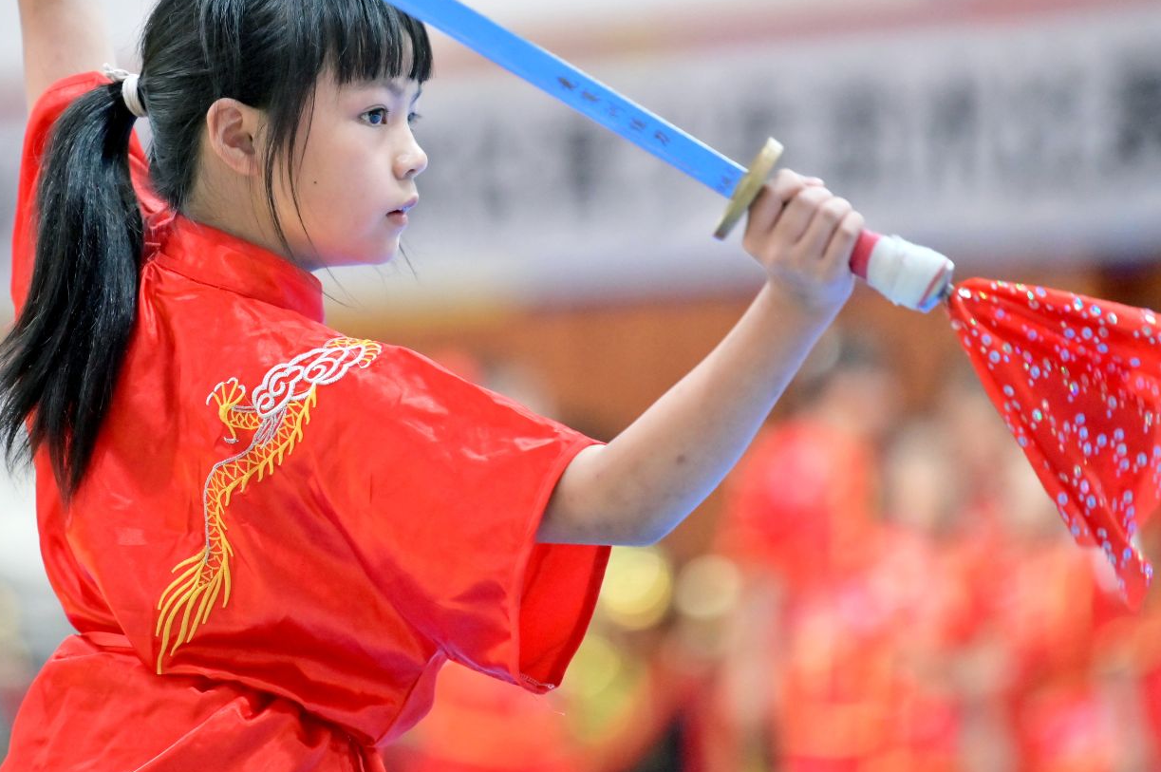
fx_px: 10117
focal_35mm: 314
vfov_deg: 4.4
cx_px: 372
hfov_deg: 6.6
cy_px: 259
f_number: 2.8
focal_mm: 200
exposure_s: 1/500
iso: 2500
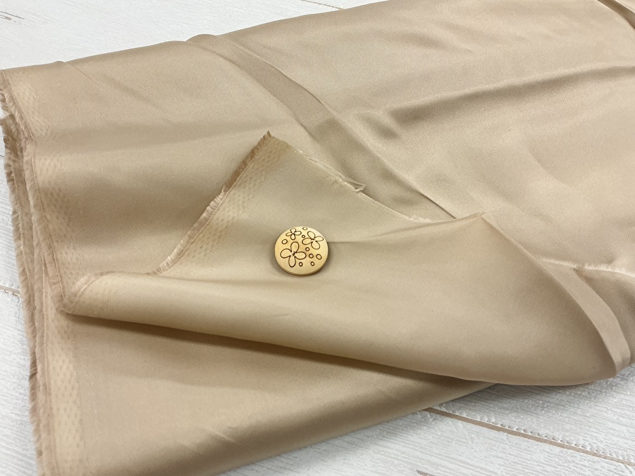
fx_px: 532
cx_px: 318
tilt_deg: -62.2
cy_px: 238
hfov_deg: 61.7
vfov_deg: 48.2
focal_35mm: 29
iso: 40
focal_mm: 3
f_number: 1.8
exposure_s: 1/60
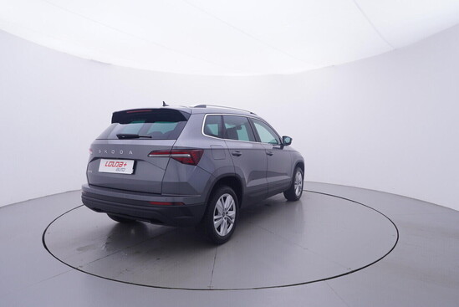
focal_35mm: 22
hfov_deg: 77.3
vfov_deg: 56.2
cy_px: 154
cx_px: 230
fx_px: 287
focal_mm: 15
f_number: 5
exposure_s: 1/80
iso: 200
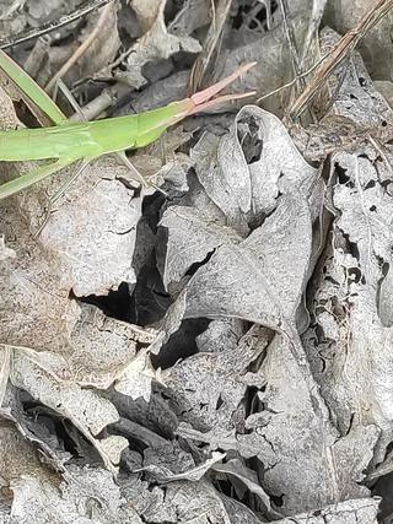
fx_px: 591
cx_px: 108
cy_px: 234
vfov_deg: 47.8
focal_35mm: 39
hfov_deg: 36.1
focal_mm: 4.77
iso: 140
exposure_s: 1/120
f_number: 1.75
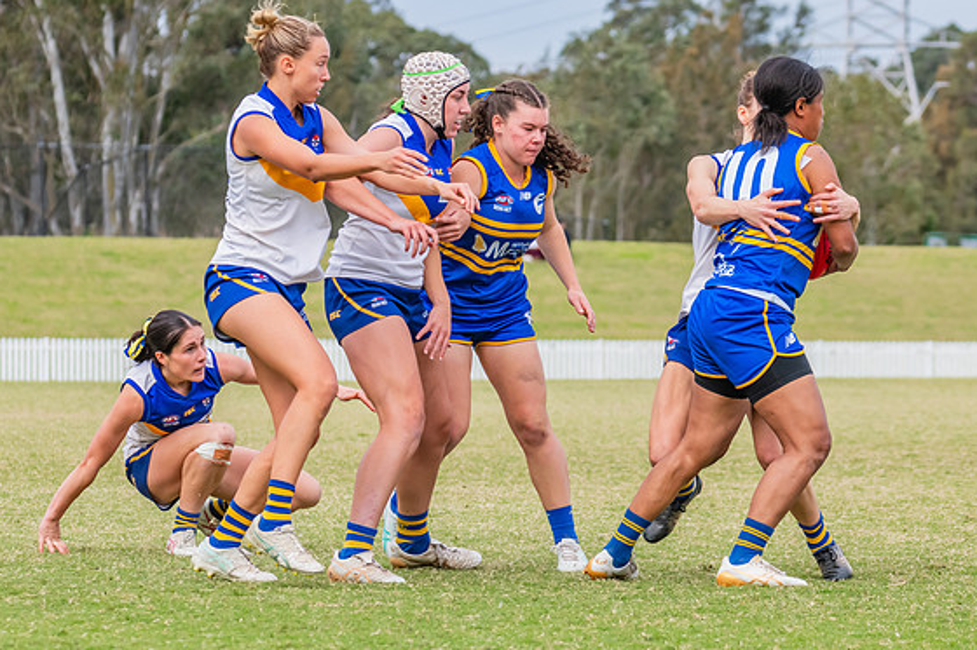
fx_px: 6647
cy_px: 384
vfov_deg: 5.6
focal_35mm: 245
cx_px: 561
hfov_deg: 8.4
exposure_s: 1/1250
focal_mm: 170
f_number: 8
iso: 800
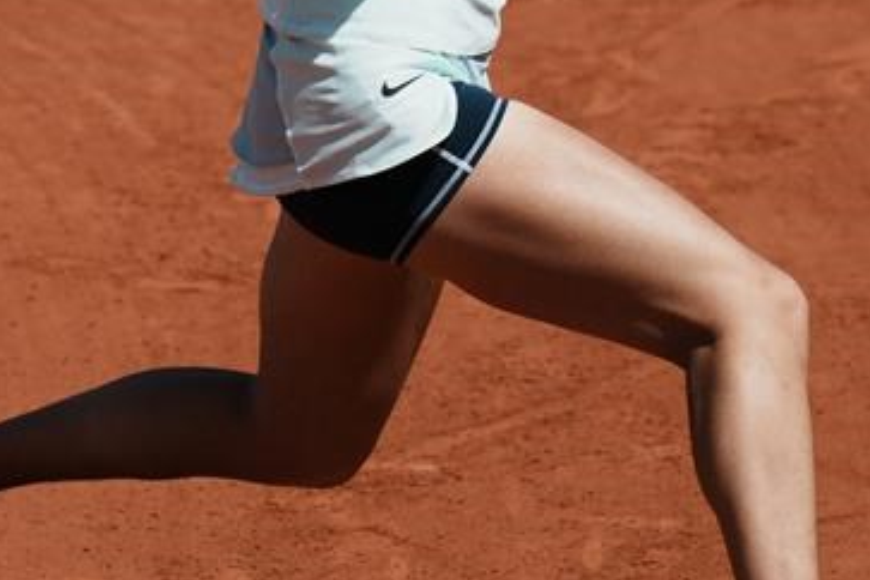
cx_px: 141
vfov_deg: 1.2
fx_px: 27282
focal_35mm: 1129
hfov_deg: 1.8
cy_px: 102
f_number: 2.8
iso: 200
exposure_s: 1/10000
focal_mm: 400
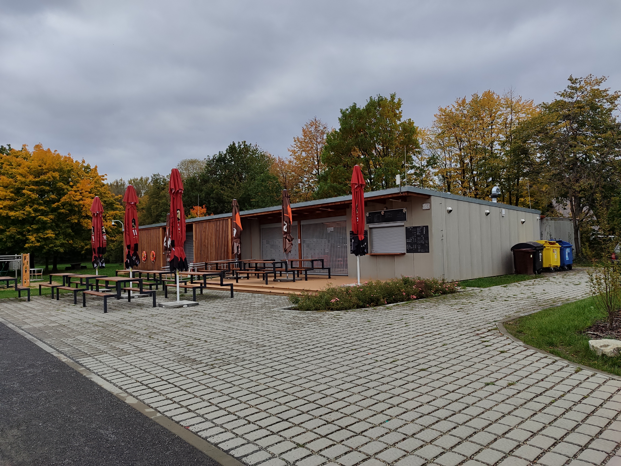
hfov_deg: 69.4
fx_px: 448
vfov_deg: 54.9
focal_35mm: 25
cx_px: 310
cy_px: 233
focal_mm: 5.95
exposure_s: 1/1064
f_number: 1.89
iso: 50
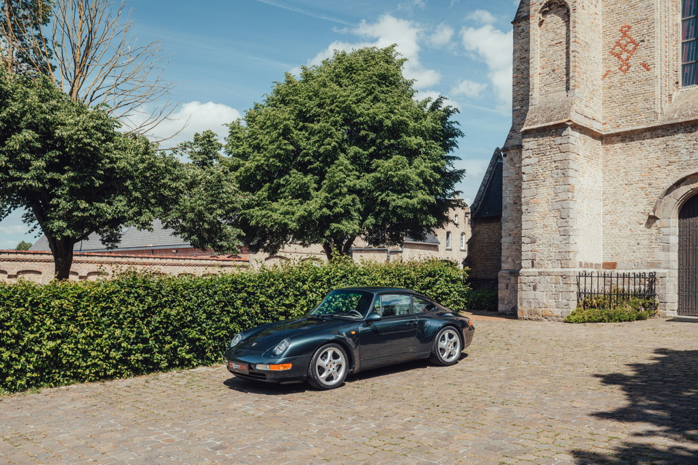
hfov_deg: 58.7
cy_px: 232
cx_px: 349
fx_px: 620
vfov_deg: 41.1
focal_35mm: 32
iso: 100
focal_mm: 32
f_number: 5.6
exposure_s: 1/100
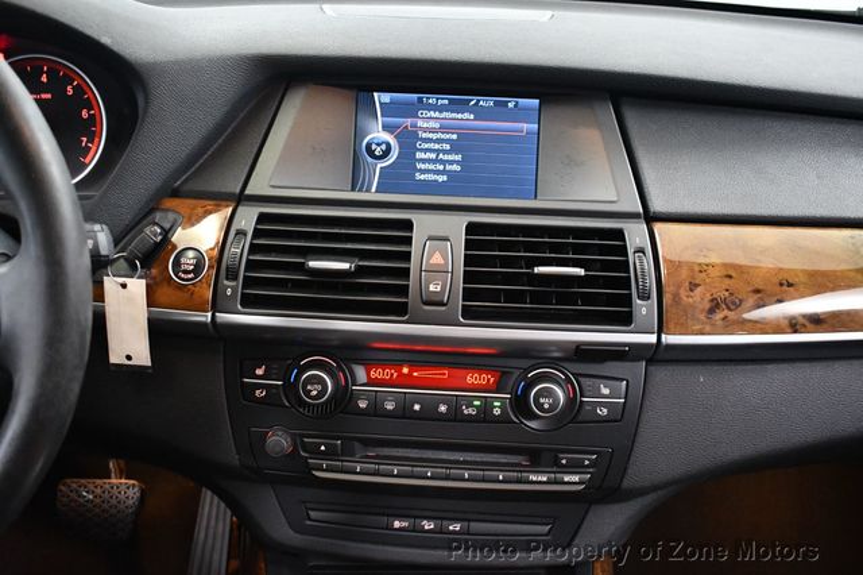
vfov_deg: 36.8
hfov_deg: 53.2
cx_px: 432
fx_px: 863
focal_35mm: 36
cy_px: 288
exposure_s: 1/60
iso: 5000
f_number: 4
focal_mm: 24
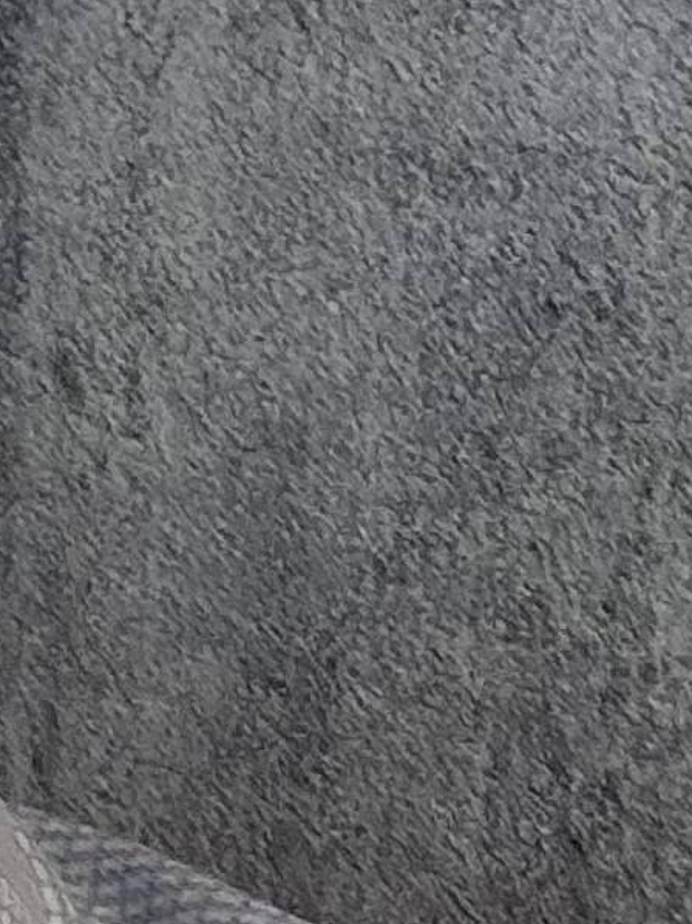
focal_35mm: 155
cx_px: -792
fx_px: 4134
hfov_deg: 8.9
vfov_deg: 12.7
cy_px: 243
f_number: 1.9
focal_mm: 2.71
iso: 320
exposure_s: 1/30
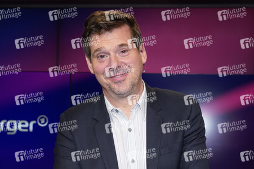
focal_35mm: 34
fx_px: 240
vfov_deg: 38.8
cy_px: 84
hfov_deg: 55.8
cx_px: 127
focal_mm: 34
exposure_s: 1/160
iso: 1600
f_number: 5
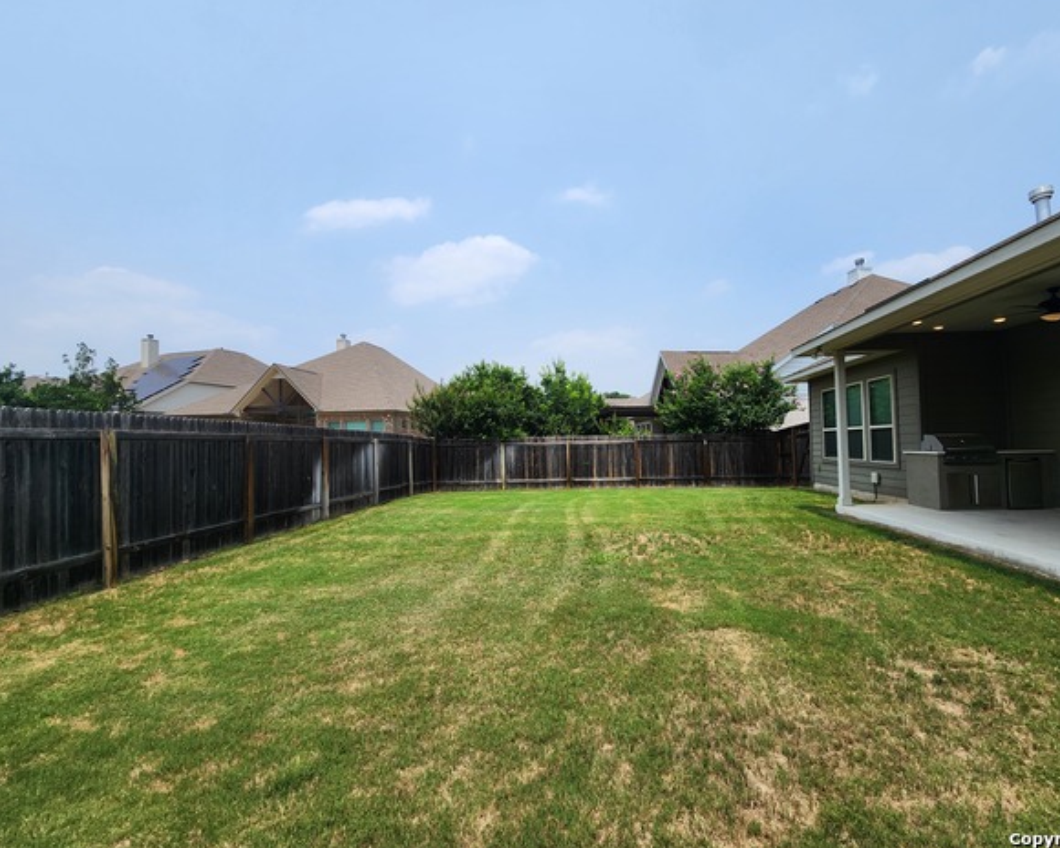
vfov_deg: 88.0
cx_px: 570
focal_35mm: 14
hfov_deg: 100.5
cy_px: 433
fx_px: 439
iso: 50
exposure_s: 1/2730
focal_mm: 2.2
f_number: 2.2
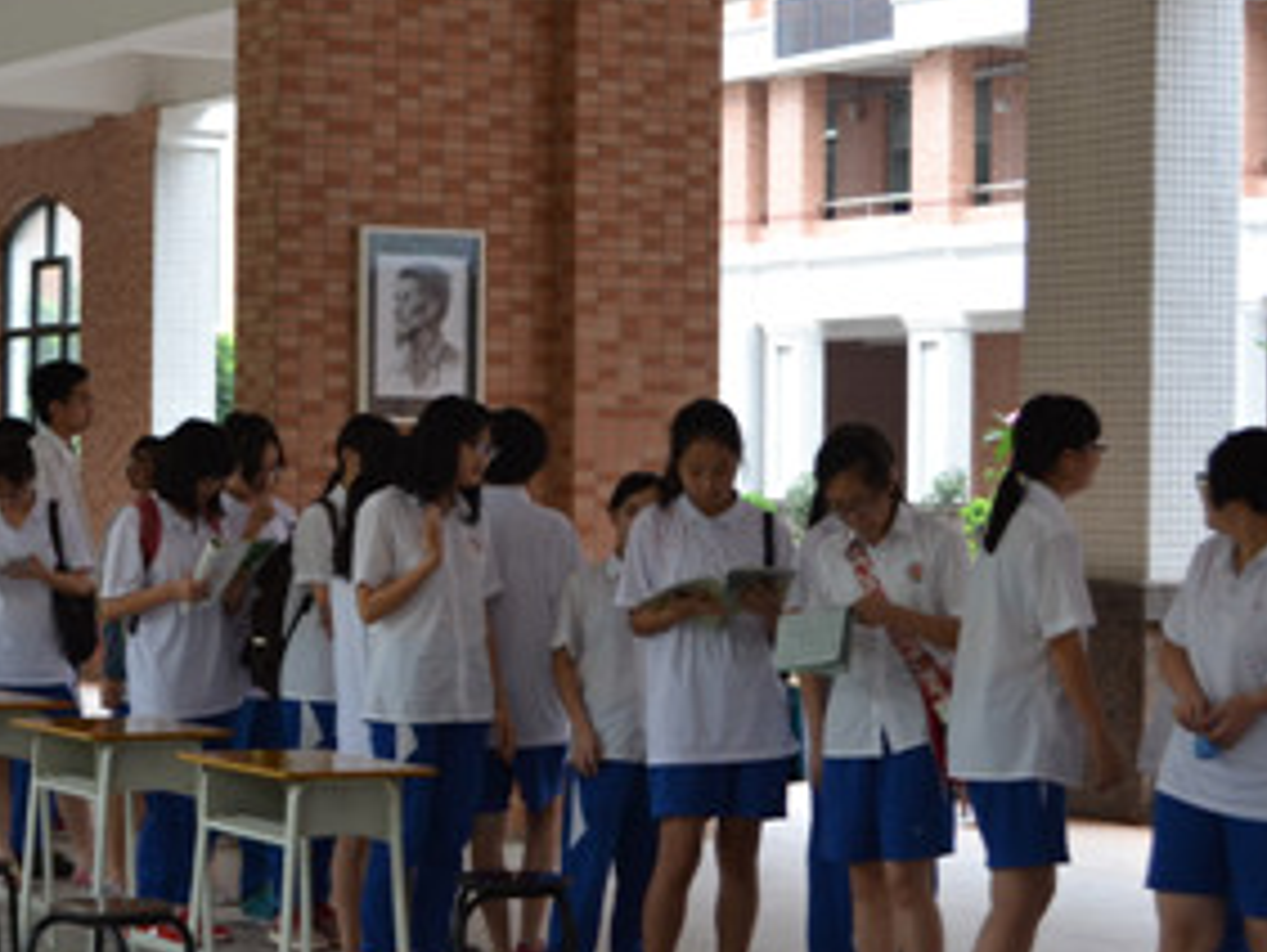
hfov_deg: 21.0
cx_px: 256
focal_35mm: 92
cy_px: 507
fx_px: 3370
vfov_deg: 16.1
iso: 400
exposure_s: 1/80
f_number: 4.5
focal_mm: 30
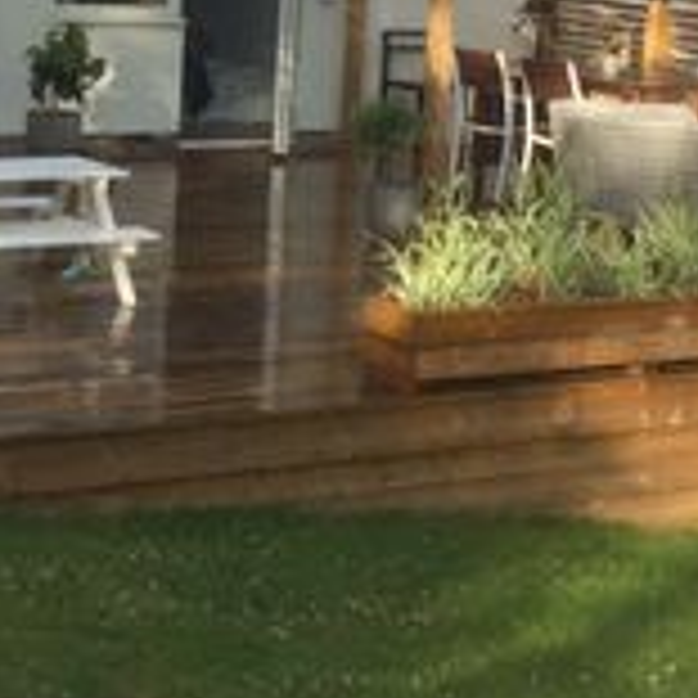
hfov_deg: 17.5
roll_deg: -2.2
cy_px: 54
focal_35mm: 99
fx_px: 2258
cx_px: 261
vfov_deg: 17.3
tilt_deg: -4.1
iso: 32
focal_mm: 4.15
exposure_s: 1/805
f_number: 2.2
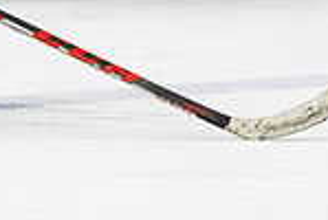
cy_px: -280
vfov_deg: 1.3
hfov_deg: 1.9
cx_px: -154
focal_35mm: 1065
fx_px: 9723
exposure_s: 1/640
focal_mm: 130
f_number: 2.8
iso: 1400
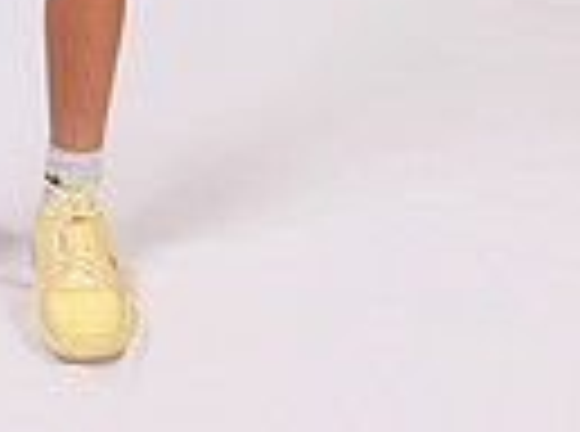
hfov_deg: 17.1
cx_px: -72
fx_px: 1855
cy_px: -500
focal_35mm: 111
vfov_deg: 11.6
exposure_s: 1/125
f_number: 5.6
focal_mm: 33
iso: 160
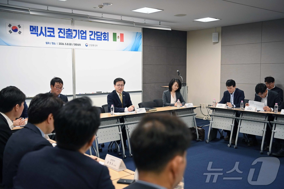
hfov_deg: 48.5
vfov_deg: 33.4
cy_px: 94
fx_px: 315
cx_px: 142
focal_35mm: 40
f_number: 2.8
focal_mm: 40
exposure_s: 1/250
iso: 1600
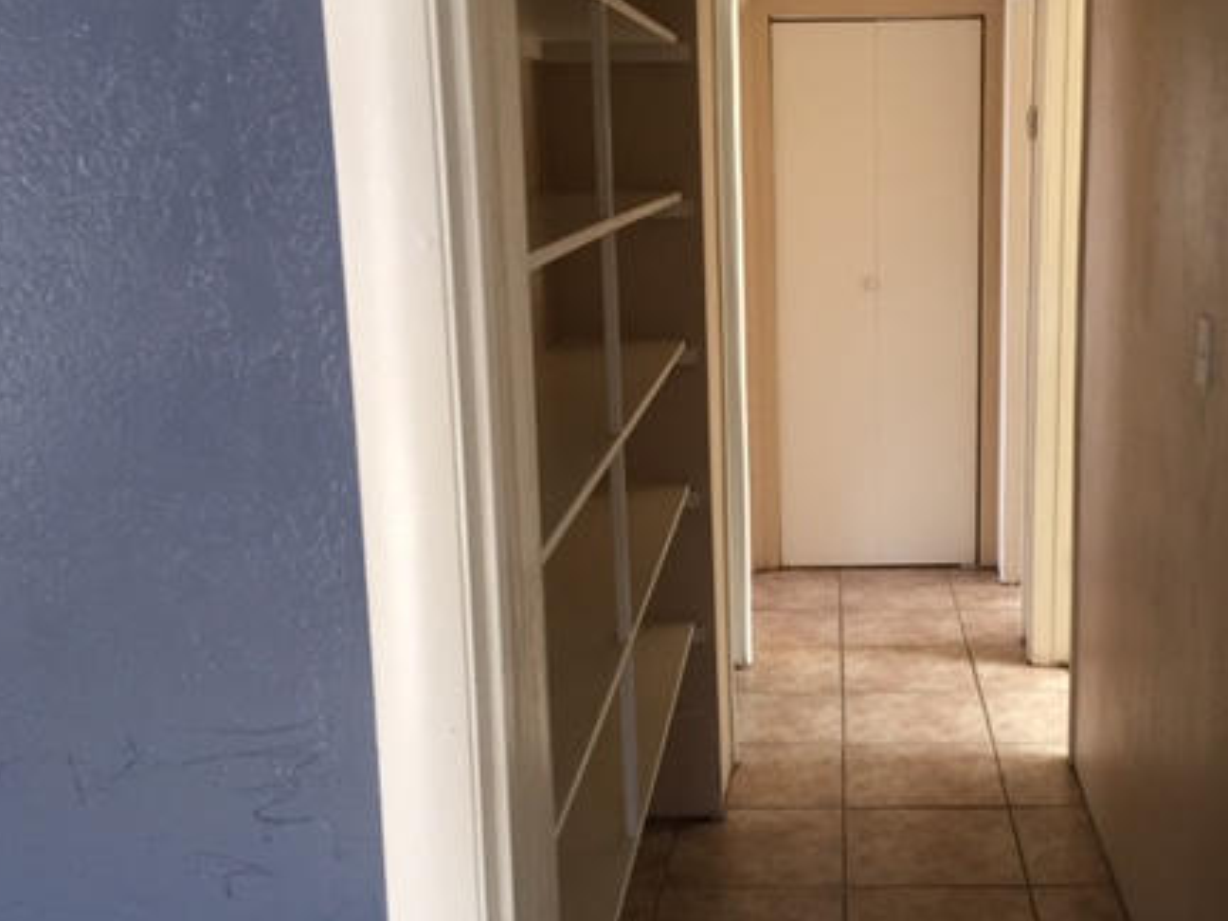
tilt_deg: -13.1
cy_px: 492
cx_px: 819
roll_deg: +0.5
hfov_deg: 43.2
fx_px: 1525
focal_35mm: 43
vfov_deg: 33.6
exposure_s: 1/30
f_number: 2.2
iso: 100
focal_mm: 4.15
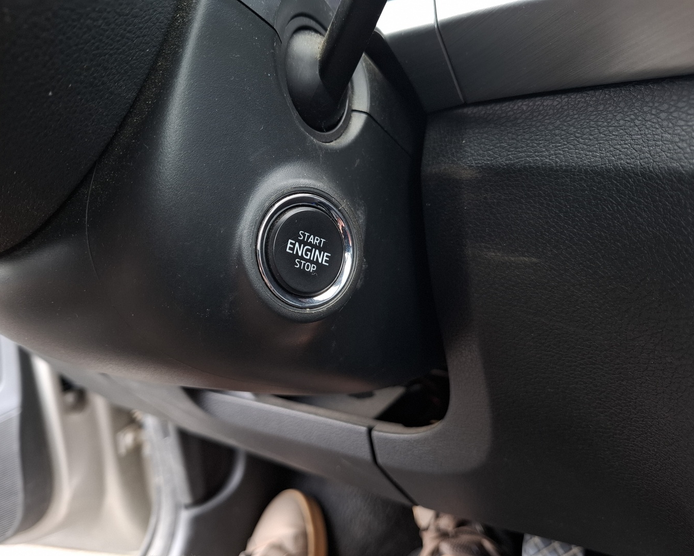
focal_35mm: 24
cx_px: 327
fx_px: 493
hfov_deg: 70.2
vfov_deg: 58.8
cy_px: 278
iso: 125
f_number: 1.8
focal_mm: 5.54
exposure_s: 1/100
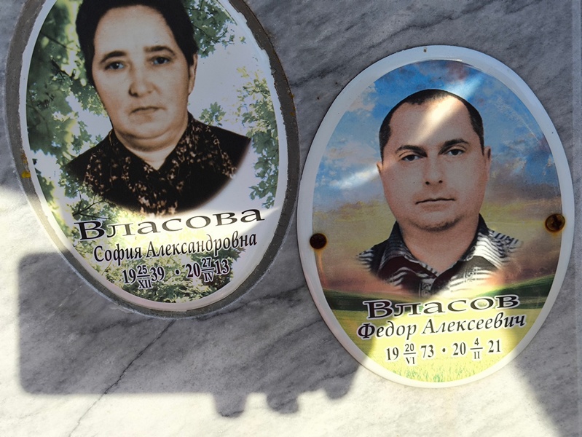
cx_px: 291
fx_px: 841
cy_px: 218
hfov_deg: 38.2
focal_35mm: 50
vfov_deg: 29.1
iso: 50
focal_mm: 4.71
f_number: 1.7
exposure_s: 1/1247
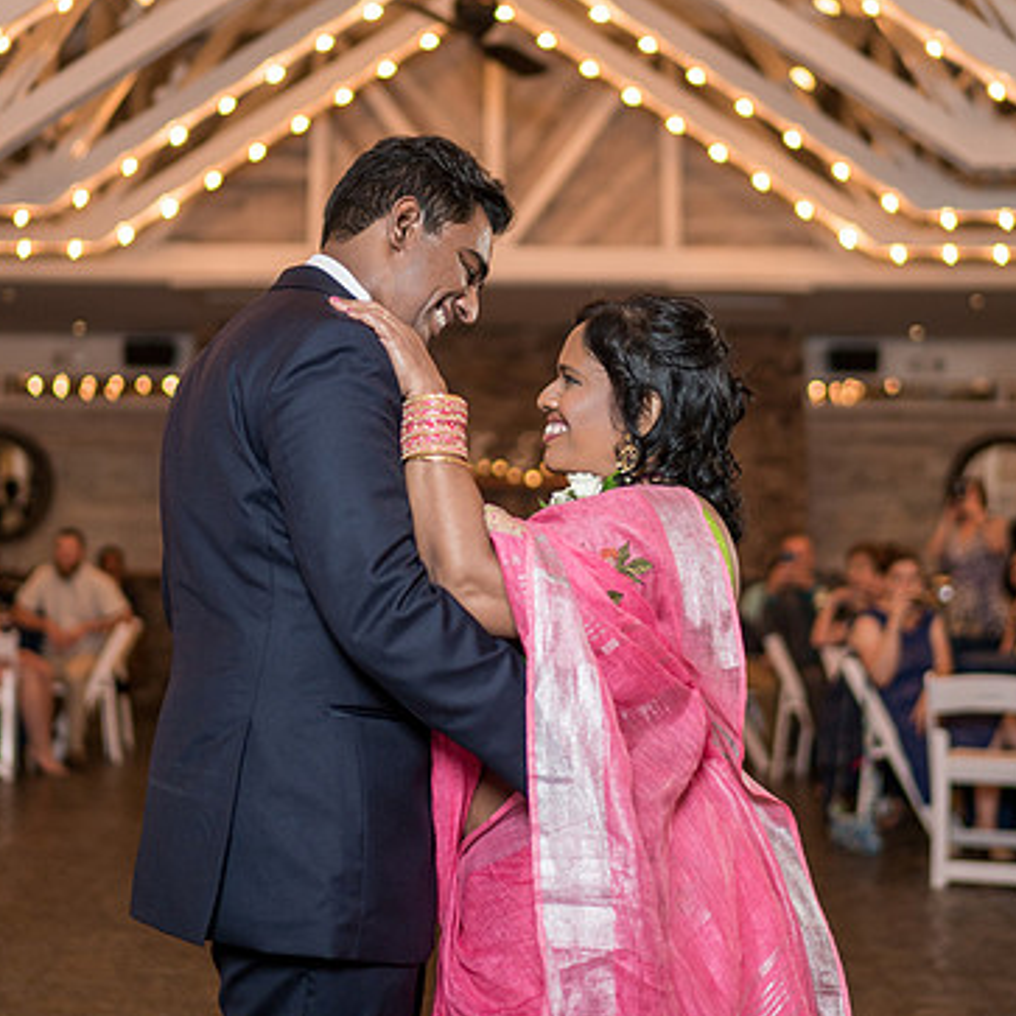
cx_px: 513
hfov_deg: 29.6
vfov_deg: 29.4
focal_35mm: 58
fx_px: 1926
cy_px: 385
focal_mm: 35
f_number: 1.4
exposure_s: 1/200
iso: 250
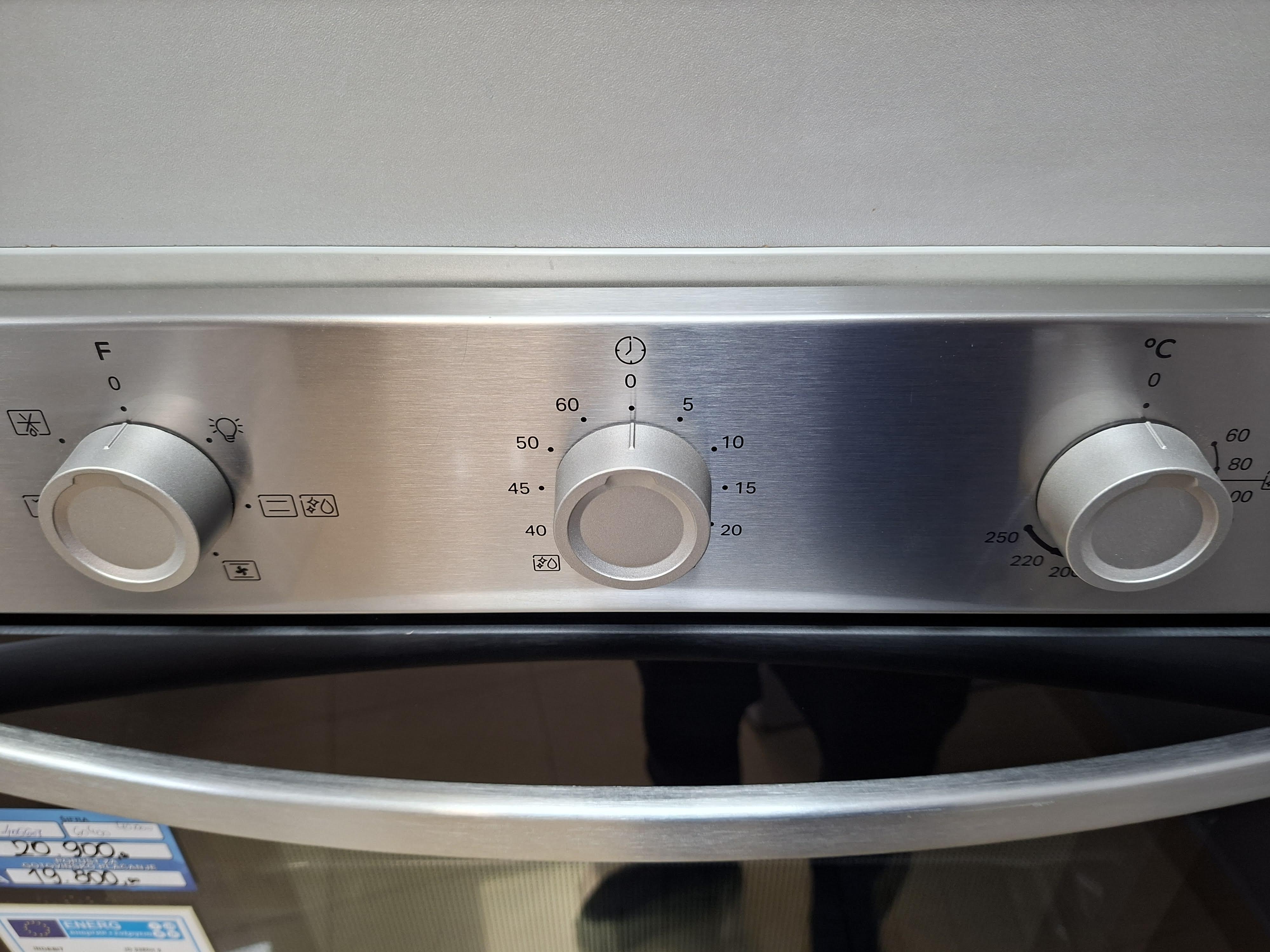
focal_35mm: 23
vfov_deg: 58.9
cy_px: 476
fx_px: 844
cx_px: 635
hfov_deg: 73.9
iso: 250
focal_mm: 5.54
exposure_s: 1/50
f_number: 1.8
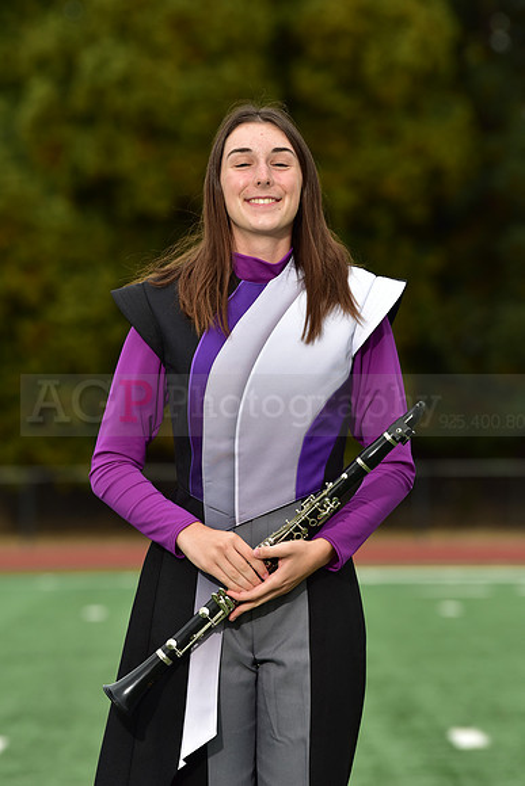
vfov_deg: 10.3
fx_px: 4372
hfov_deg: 6.9
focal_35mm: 200
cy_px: 393
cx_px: 262
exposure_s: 1/250
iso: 500
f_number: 5.6
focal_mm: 200
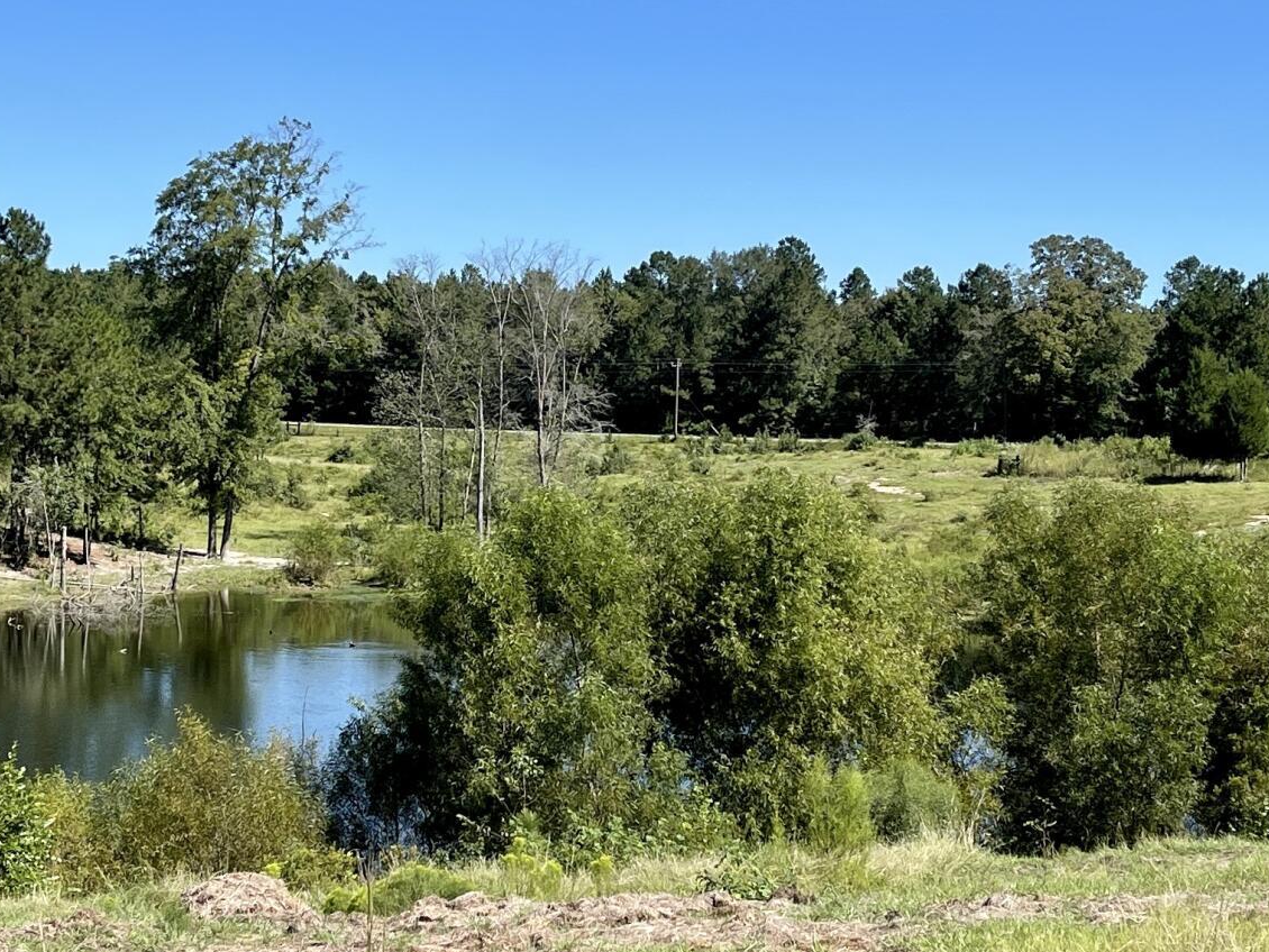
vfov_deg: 21.3
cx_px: 504
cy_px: 454
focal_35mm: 69
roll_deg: -1.5
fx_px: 2530
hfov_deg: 28.1
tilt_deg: -2.0
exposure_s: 1/2924
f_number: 1.6
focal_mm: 5.1
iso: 32
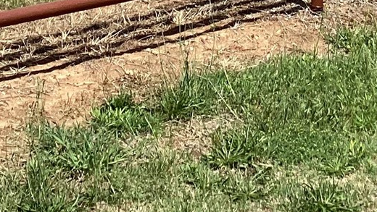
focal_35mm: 133
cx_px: 344
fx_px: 1330
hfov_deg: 15.9
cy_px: -206
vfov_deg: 8.7
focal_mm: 3.3
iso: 25
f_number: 2.4
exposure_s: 1/1773
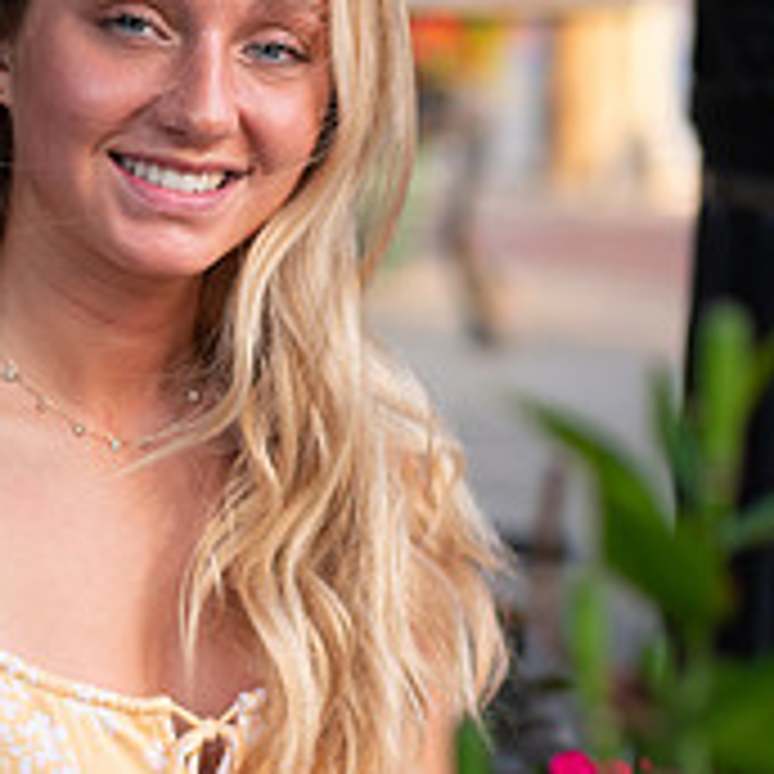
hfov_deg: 8.8
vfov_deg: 8.8
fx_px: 5034
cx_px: 52
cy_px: 544
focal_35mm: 199
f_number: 1.6
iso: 200
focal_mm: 43
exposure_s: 1/500
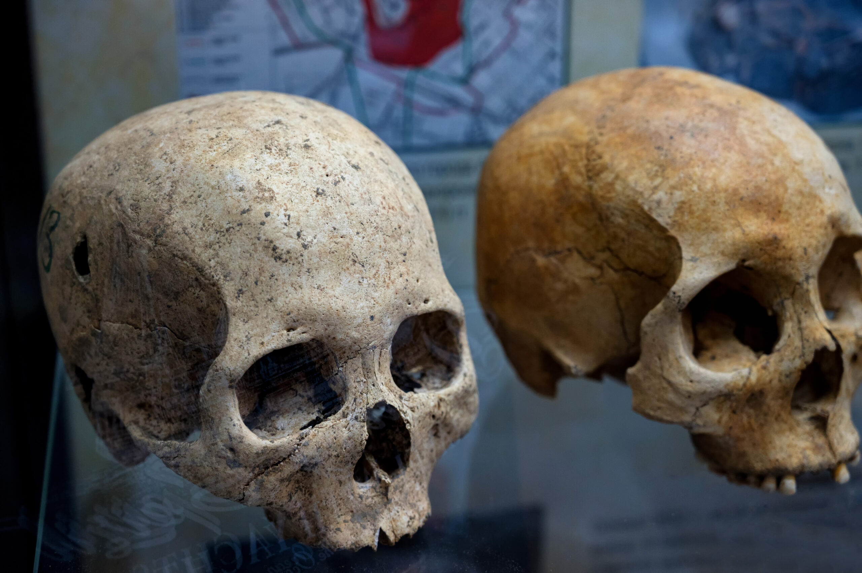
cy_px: 286
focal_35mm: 59
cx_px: 431
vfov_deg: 23.0
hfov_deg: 34.0
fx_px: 1412
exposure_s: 1/200
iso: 2000
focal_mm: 59
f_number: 4
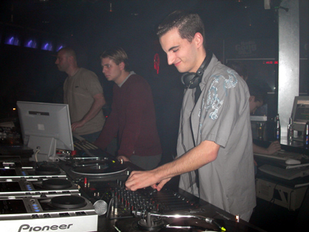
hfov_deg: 49.0
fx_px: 339
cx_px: 154
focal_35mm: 38
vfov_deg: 37.7
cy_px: 116
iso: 100
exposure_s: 1/30
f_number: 2.8
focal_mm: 7.8
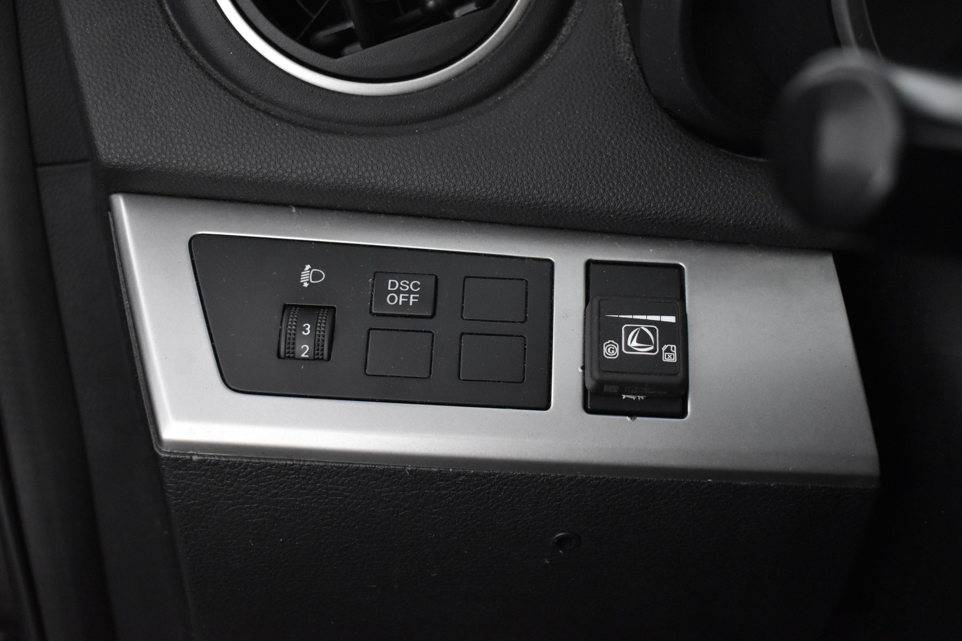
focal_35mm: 45
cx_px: 481
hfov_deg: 43.6
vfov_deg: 29.9
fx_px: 1202
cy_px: 320
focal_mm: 30
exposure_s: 1/40
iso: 3200
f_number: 4.2
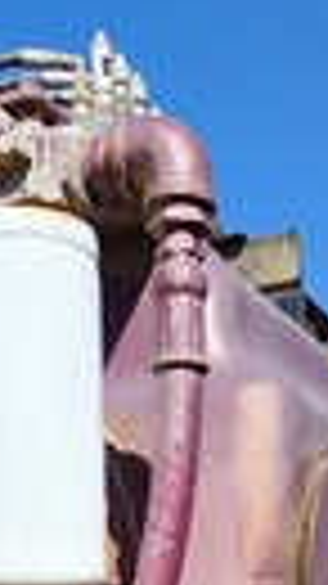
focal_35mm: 58
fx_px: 898
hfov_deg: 20.7
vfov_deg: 28.6
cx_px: 175
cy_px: 785
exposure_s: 1/1154
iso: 40
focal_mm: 1.74
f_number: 2.2
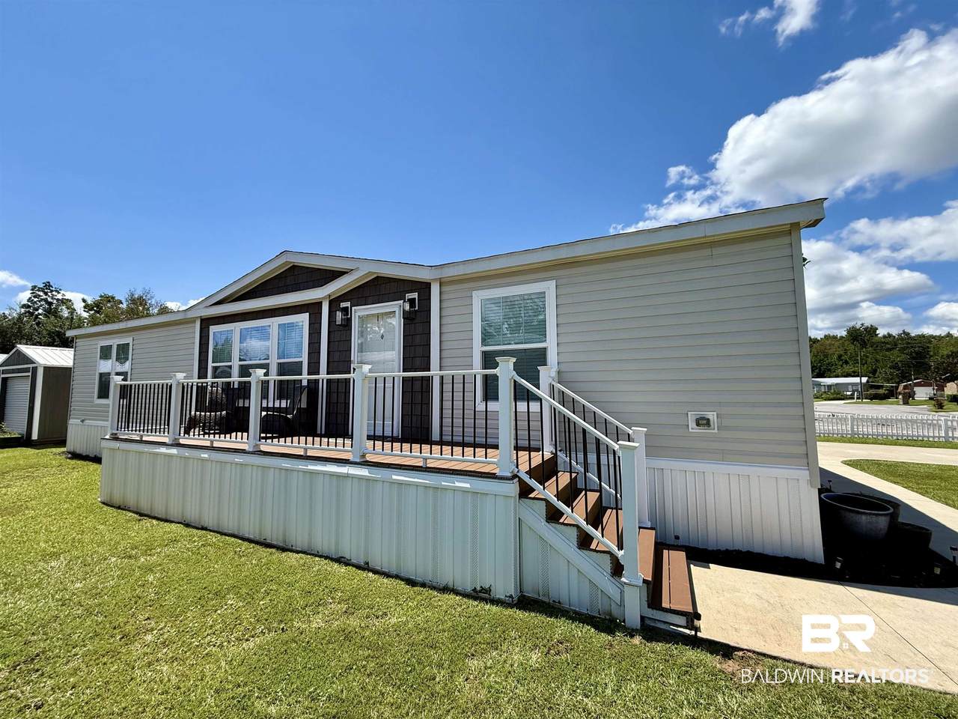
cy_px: 360
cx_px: 479
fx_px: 387
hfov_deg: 102.1
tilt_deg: +3.2
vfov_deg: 85.7
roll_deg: +0.6
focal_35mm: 14
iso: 50
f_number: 2.2
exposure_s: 1/1497
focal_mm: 2.22
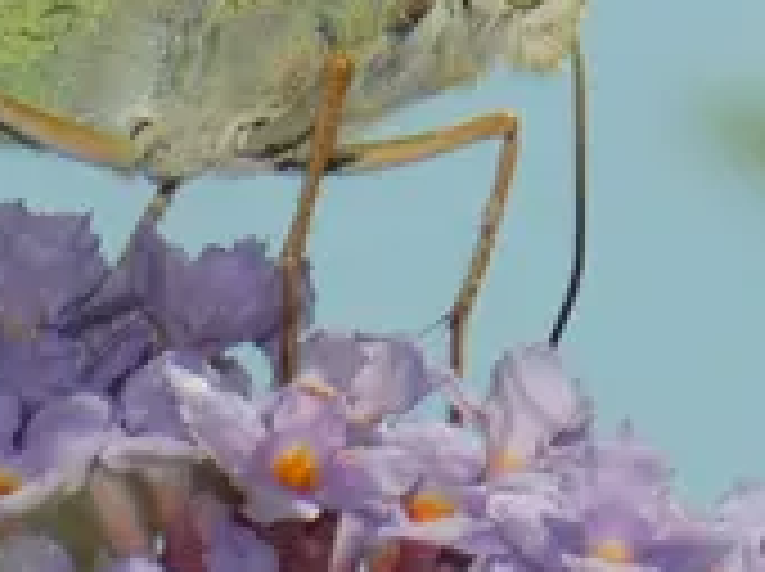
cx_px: 22
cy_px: -342
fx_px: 40319
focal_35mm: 1827
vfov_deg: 0.8
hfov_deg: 1.1
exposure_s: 1/800
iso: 80
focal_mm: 86.7
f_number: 5.6
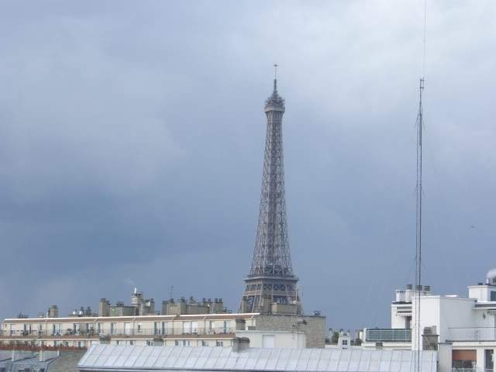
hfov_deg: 19.8
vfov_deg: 14.9
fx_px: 1419
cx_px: 248
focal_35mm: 99
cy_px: 186
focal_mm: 20.3
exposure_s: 1/125
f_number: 4.5
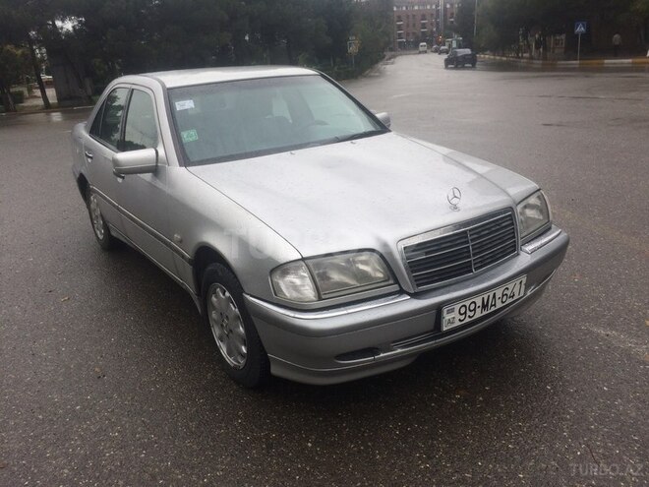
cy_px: 244
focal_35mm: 29
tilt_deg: -20.4
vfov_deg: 48.2
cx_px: 324
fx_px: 544
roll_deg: +4.3
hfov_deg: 61.7
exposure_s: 1/406
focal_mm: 4.15
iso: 32
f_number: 2.2
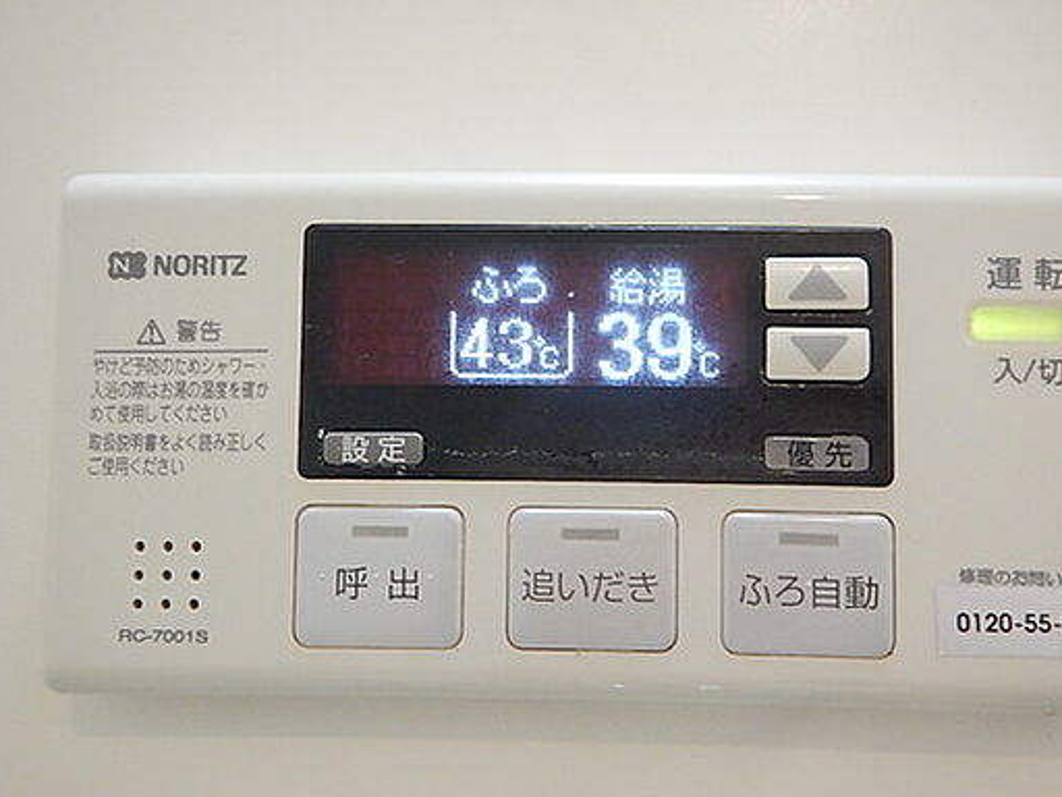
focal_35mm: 30
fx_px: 920
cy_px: 415
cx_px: 575
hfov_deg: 59.9
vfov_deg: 46.8
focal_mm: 4.3
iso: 400
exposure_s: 1/15
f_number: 2.8
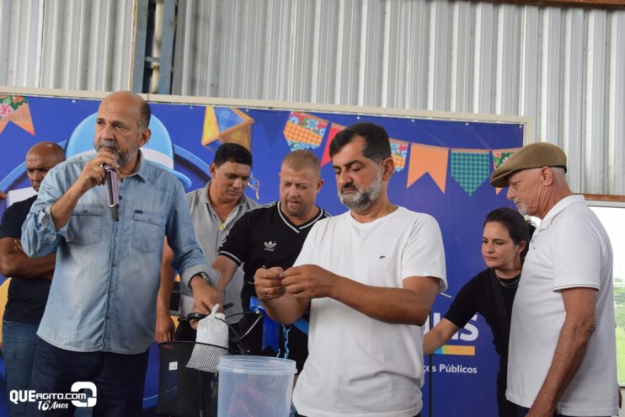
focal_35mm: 45
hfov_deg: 43.6
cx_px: 312
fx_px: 781
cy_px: 208
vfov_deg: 29.9
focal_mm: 30
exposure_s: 1/200
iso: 400
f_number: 7.1
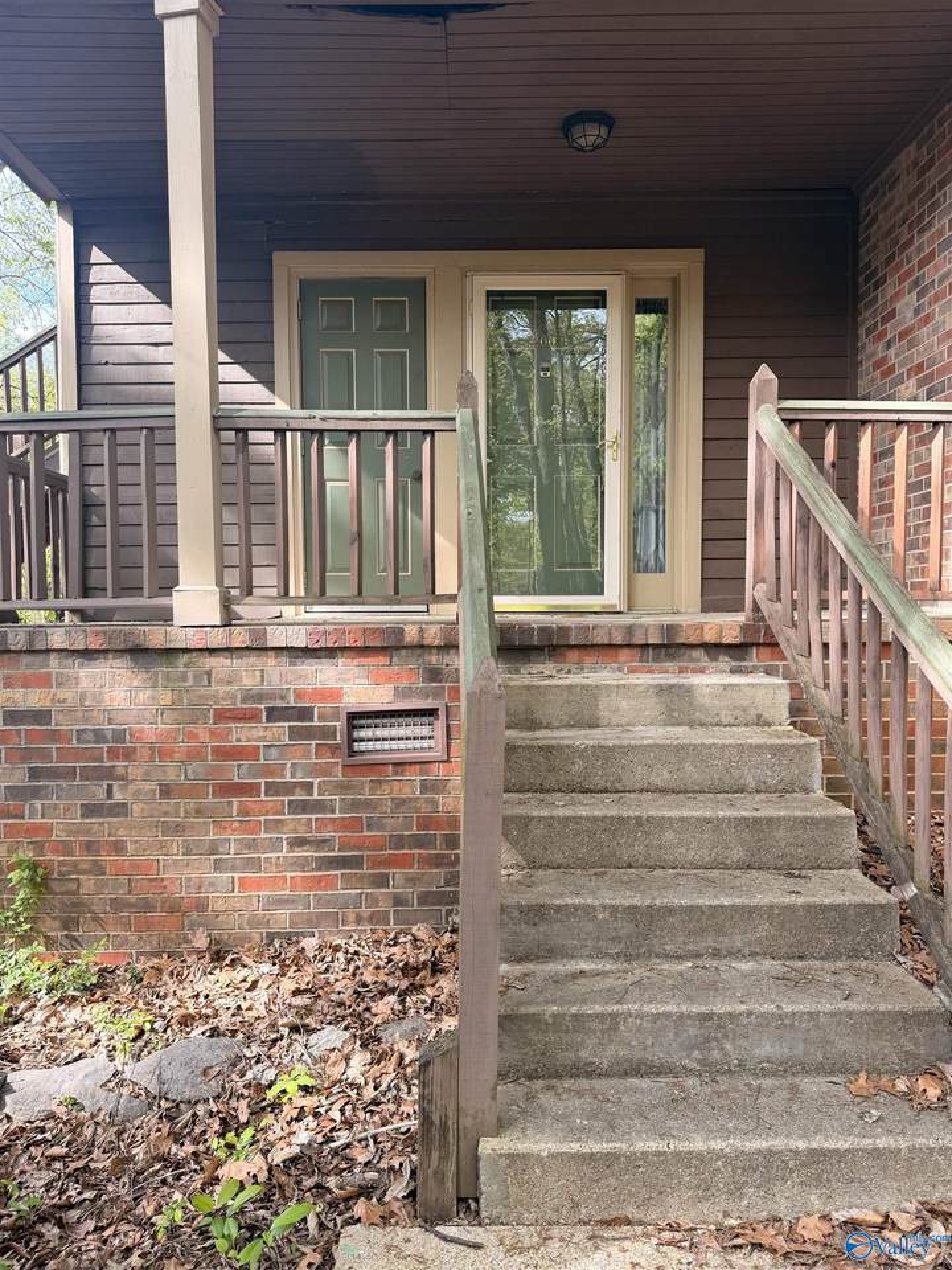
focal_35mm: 24
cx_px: 476
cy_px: 635
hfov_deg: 56.8
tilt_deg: -1.5
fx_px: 880
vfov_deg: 71.6
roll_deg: +1.7
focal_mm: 6.76
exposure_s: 1/297
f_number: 1.78
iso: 80
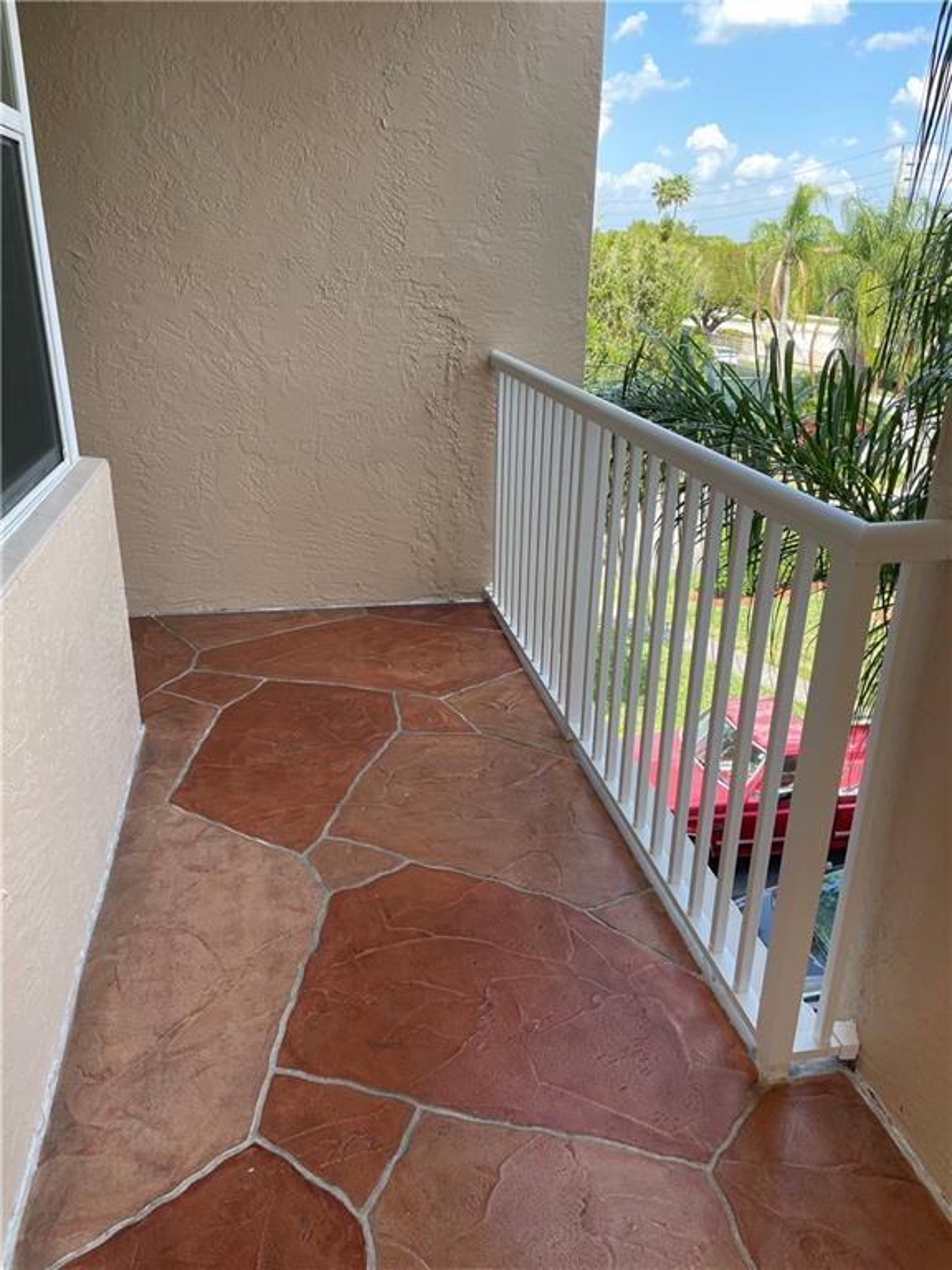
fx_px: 953
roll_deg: +0.4
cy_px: 635
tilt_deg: -21.6
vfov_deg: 67.3
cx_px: 476
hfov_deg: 53.1
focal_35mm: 26
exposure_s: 1/447
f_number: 1.6
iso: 32
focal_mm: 4.2
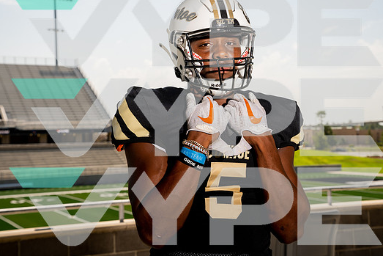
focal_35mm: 61
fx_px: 649
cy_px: 118
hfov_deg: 32.9
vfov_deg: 22.3
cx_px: 198
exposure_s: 1/250
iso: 100
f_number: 7.1
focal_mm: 55
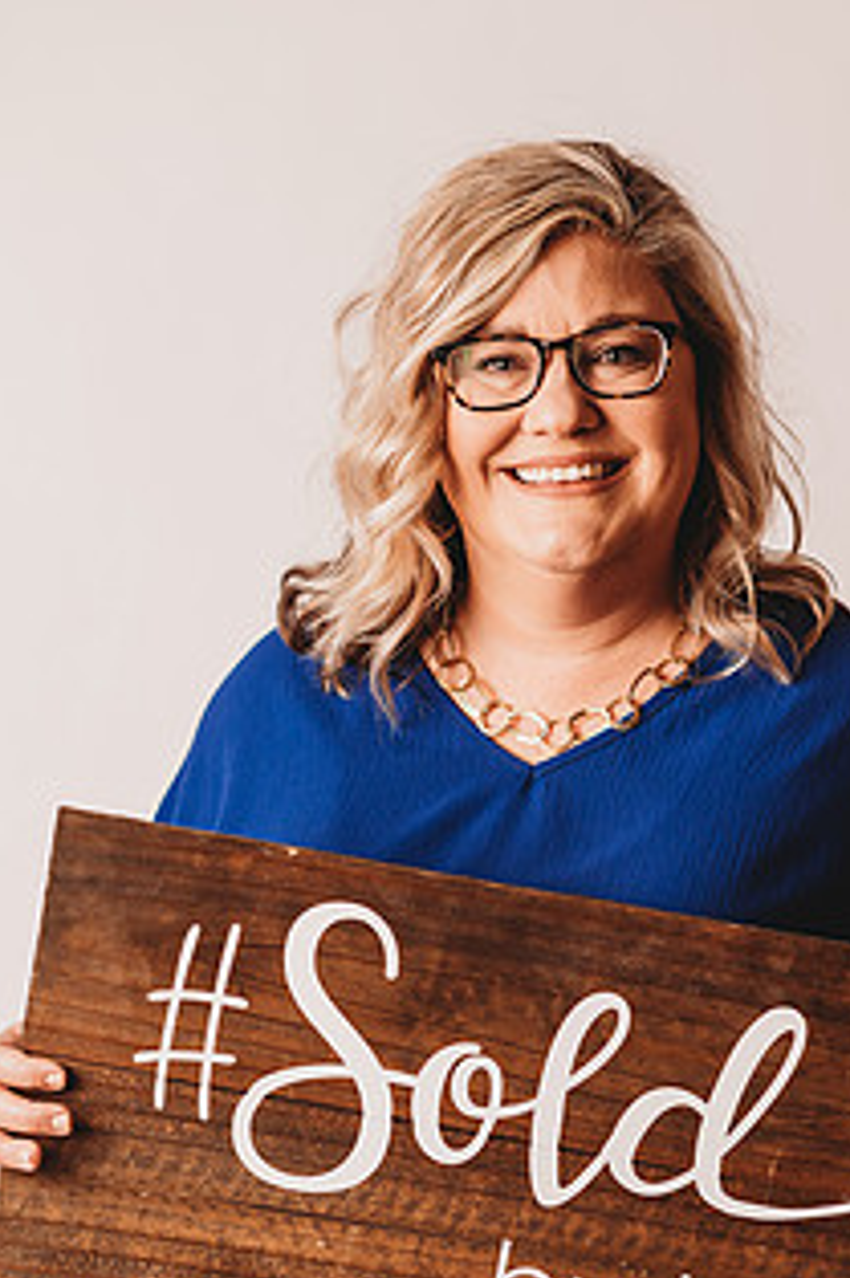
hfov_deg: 11.2
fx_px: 4325
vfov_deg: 16.8
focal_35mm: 122
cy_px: 847
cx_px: 541
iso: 100
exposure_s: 1/160
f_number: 2.5
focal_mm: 85
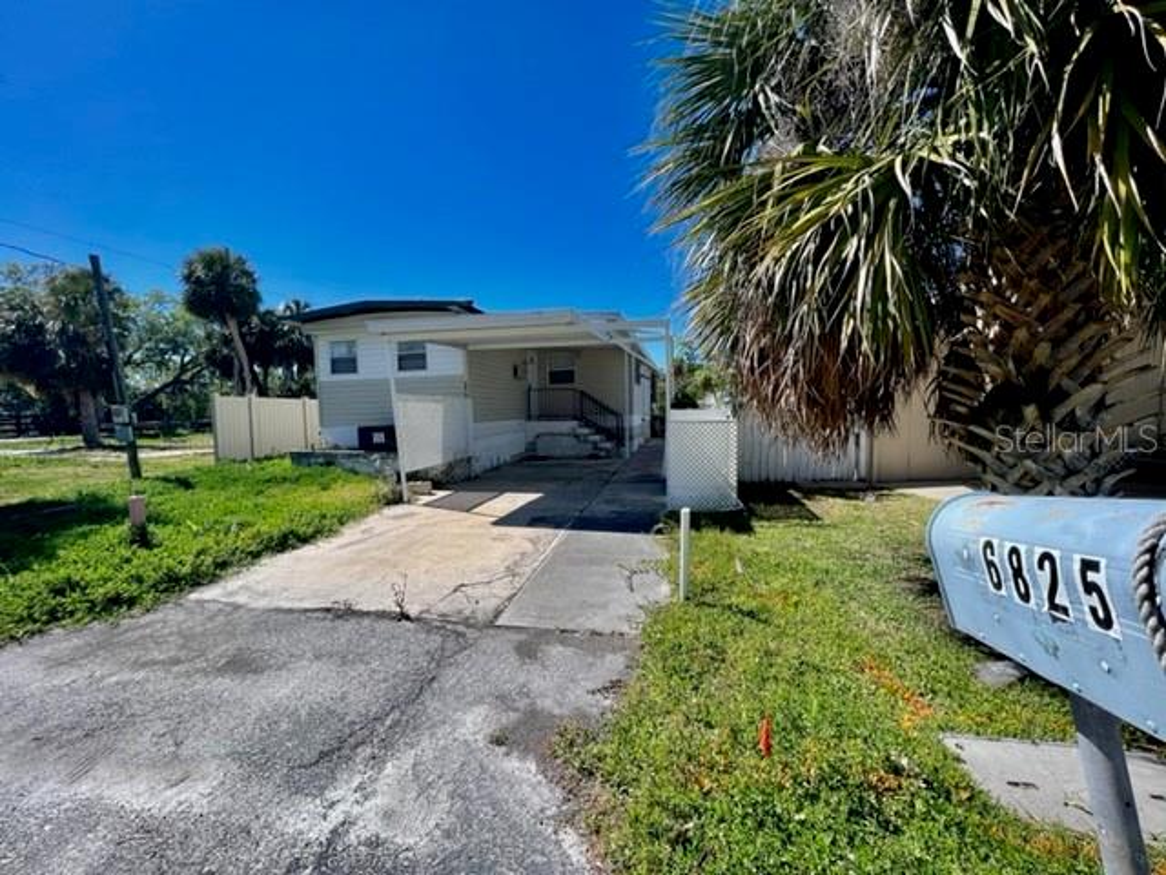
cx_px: 583
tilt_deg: -4.5
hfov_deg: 106.2
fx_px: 438
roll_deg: +1.0
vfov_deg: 89.9
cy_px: 438
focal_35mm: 13
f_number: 1.8
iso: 32
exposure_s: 1/1393
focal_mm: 1.57
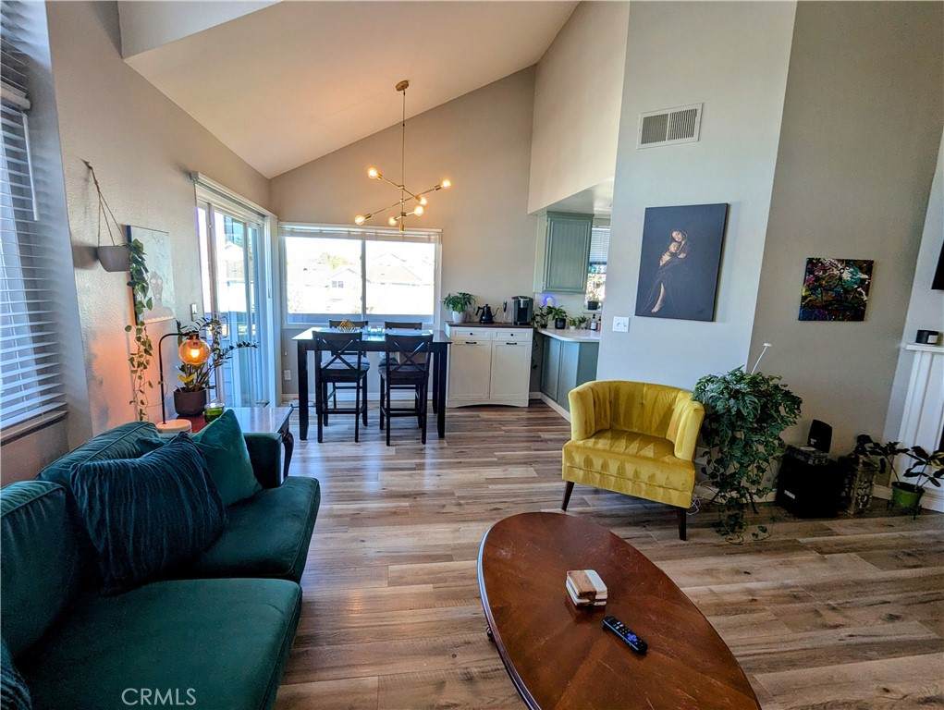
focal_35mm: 16
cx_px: 472
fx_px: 437
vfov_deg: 78.2
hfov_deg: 94.4
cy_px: 355
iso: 67
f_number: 2.2
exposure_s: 1/120
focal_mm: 2.35
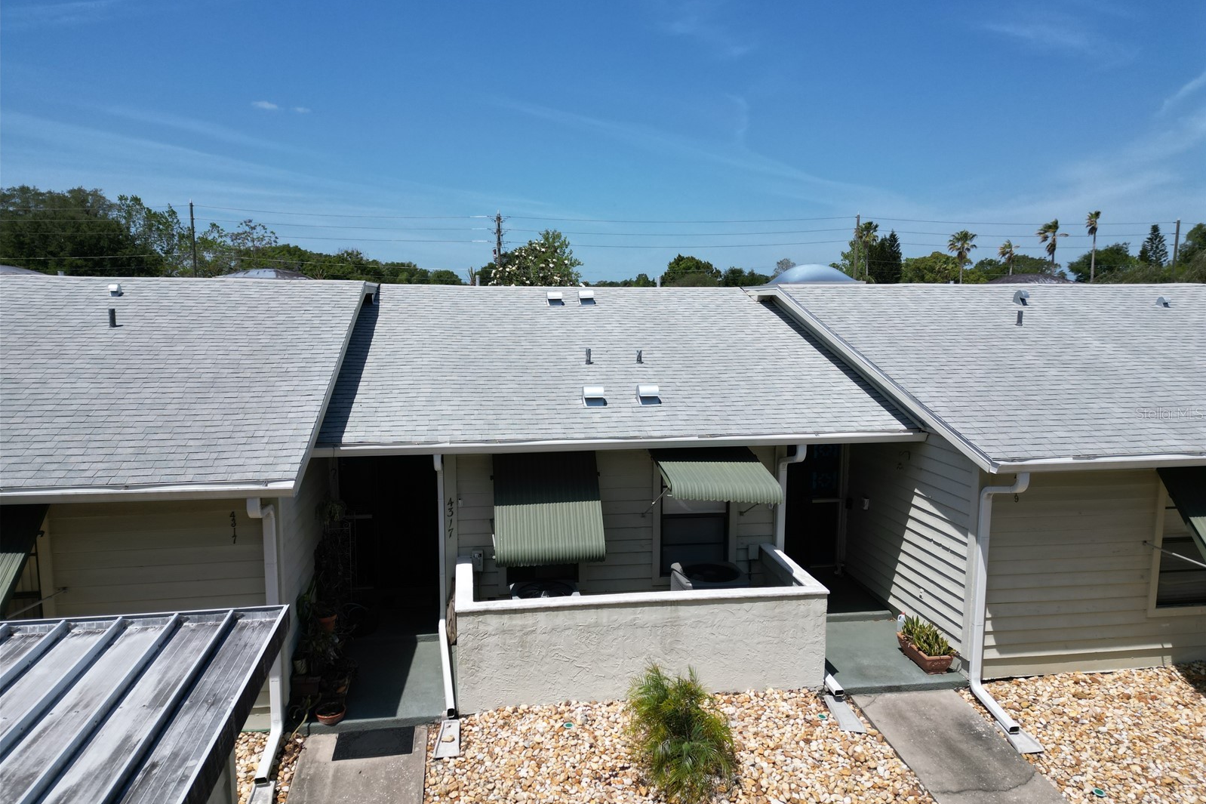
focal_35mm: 25
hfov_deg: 71.5
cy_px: 413
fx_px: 837
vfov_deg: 51.3
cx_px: 603
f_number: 1.7
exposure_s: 1/4000
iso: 120
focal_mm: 6.72
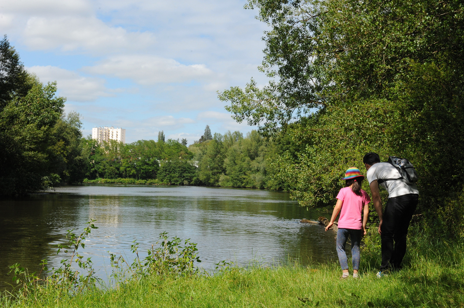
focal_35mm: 62
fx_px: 799
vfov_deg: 21.9
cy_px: 154
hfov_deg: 32.4
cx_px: 232
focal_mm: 62
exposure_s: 1/640
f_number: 18
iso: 1250
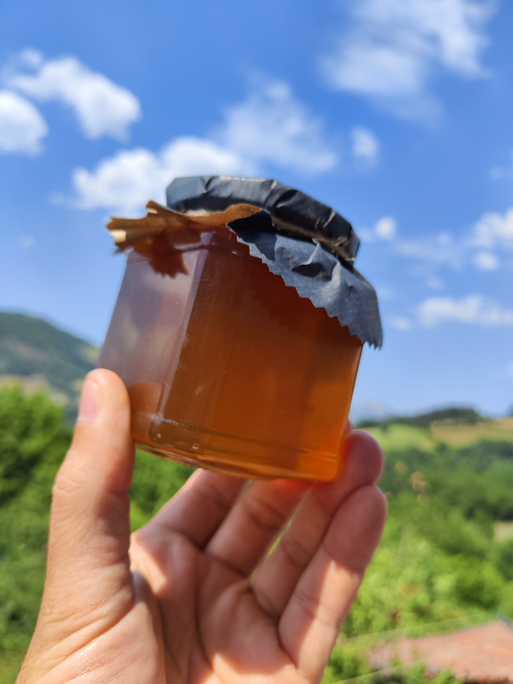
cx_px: 256
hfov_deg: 56.8
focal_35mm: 24
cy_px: 342
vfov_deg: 71.6
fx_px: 474
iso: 50
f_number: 1.88
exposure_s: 1/2419
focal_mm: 5.59
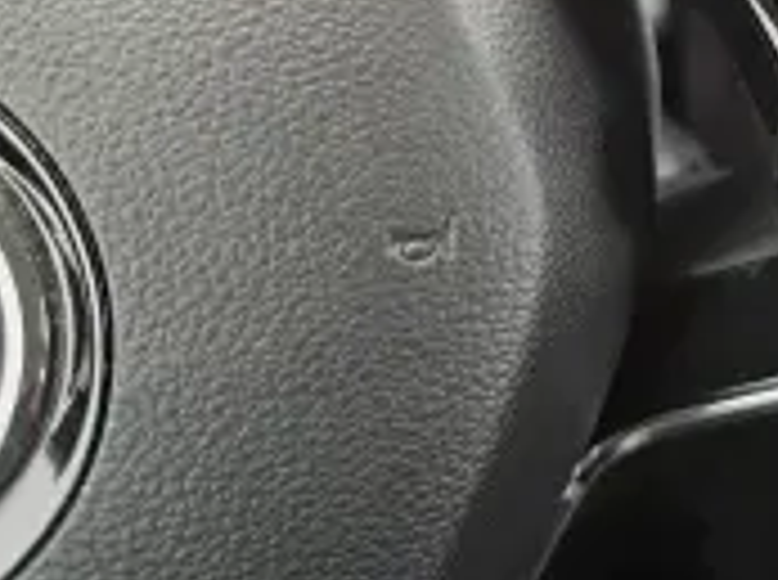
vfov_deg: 28.8
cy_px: 40
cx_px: 787
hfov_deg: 35.7
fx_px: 1077
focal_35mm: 48
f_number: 1.7
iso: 800
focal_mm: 6.3
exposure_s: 1/100
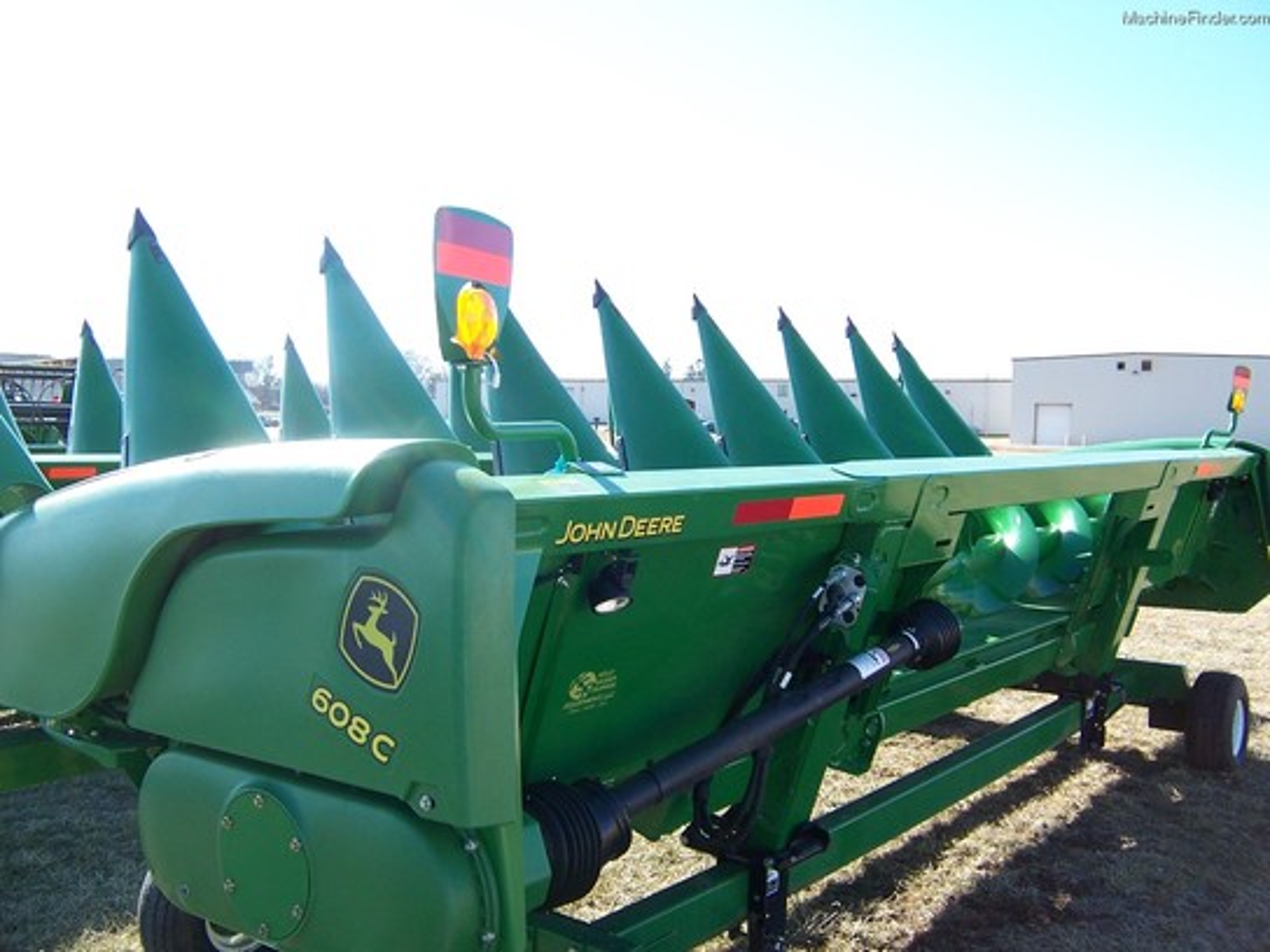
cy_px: 476
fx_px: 1211
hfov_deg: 55.4
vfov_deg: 42.9
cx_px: 635
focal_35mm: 33
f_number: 3.4
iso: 80
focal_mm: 5.5
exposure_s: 1/250
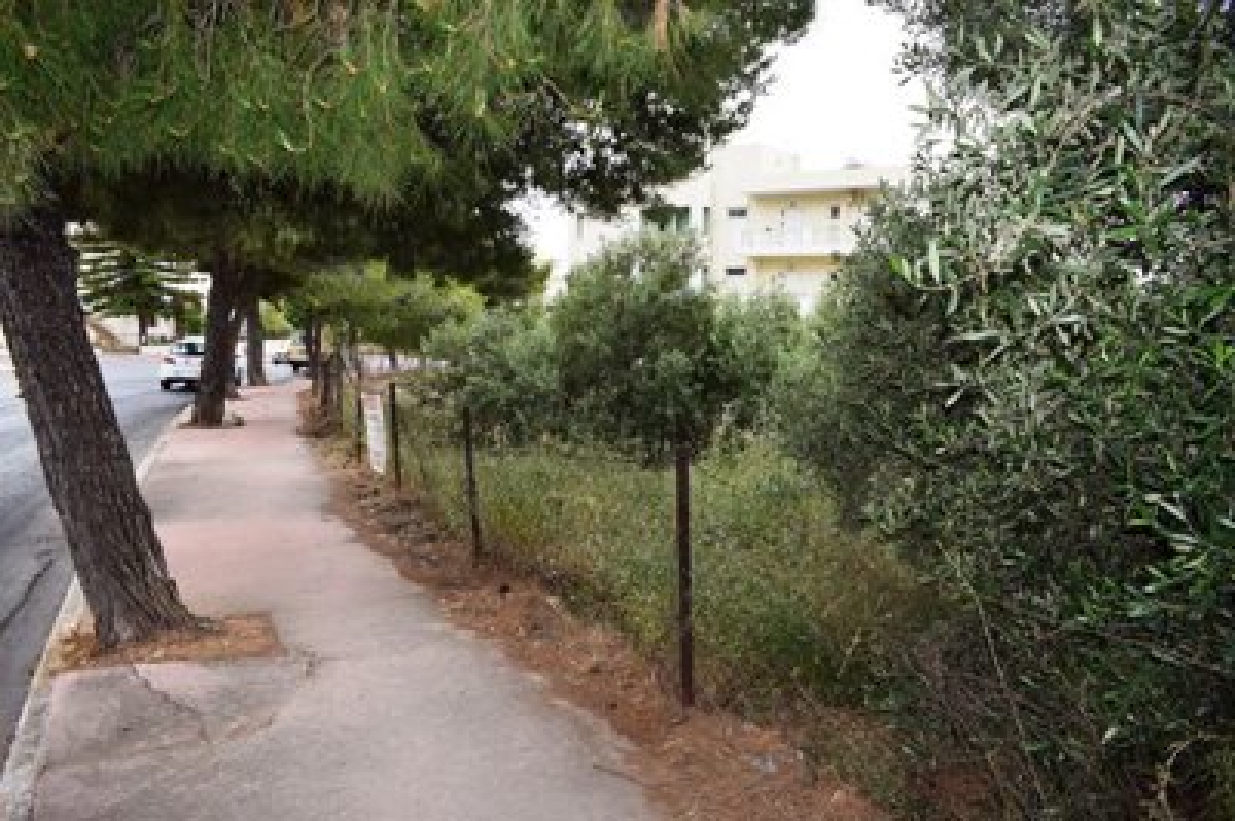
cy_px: 410
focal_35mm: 27
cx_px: 618
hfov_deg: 67.4
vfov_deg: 47.9
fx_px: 925
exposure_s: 1/125
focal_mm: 18
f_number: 5.6
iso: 100
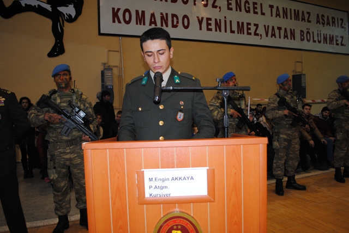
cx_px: 174
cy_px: 116
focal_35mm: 27
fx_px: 262
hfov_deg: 67.3
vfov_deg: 48.0
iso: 200
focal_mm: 18
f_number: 3.5
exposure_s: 1/60
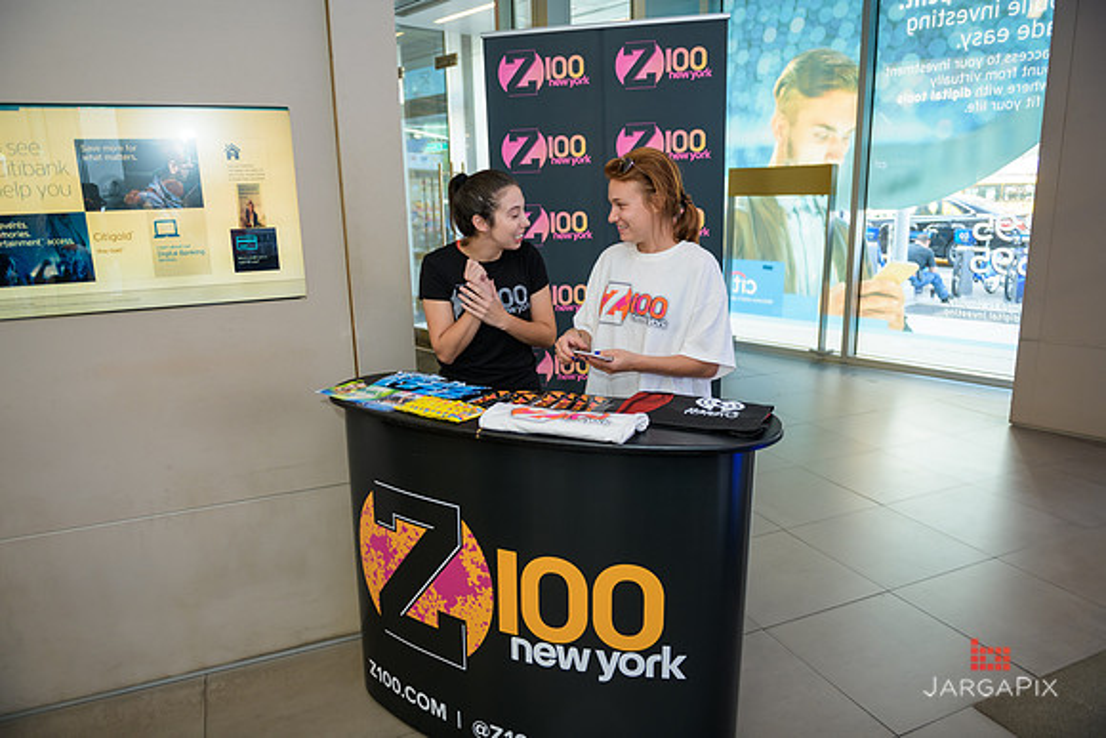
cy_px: 369
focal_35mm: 24
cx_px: 553
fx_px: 737
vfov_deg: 53.2
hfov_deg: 73.7
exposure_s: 1/125
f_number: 3.2
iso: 400
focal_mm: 24
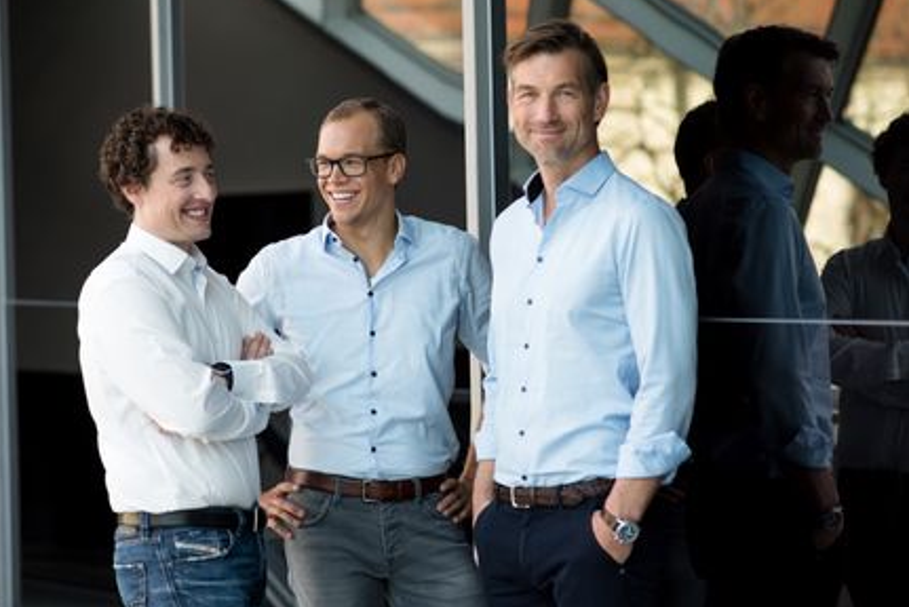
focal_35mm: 101
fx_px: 2552
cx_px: 462
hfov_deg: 20.2
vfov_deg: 13.6
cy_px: 266
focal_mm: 85
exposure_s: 1/160
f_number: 2.8
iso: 160
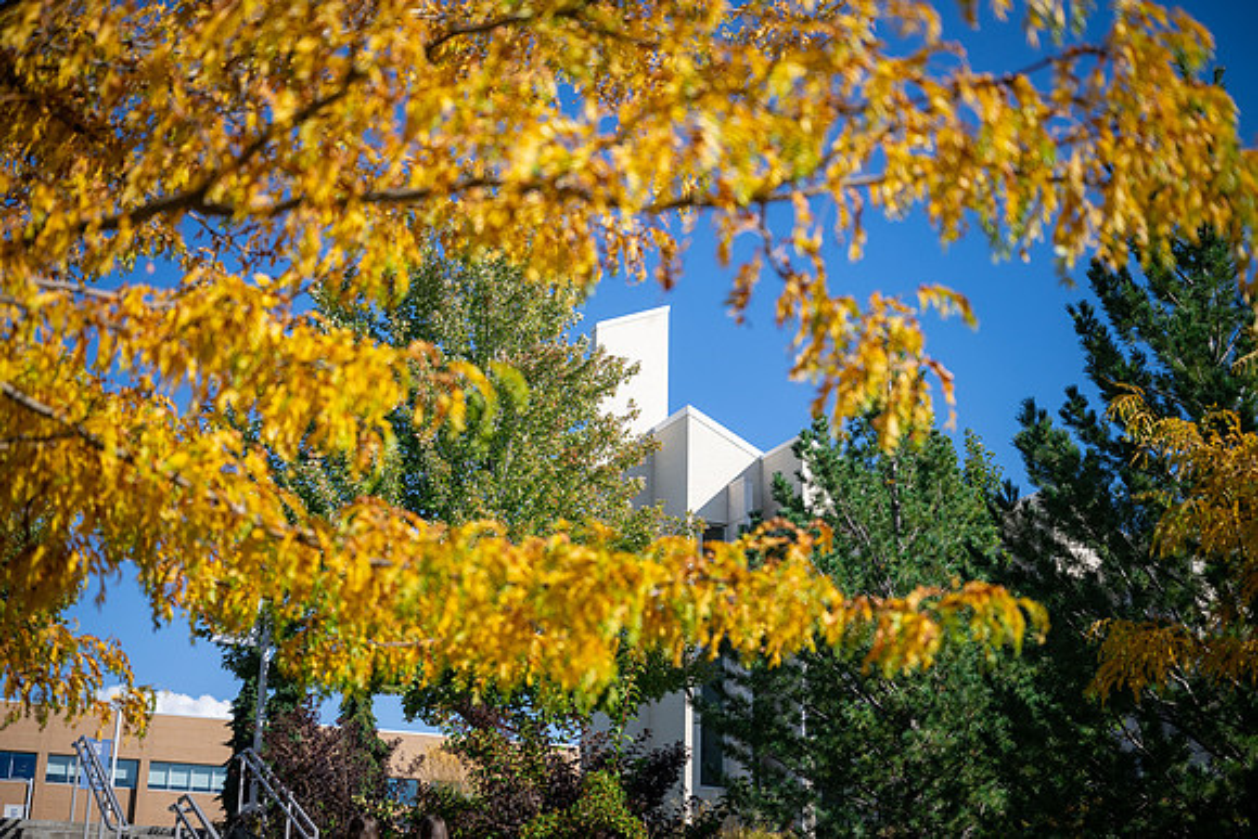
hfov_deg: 40.9
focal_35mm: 48
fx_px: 1685
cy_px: 412
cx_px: 633
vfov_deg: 28.0
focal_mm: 45
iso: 100
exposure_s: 1/5000
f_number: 2.8
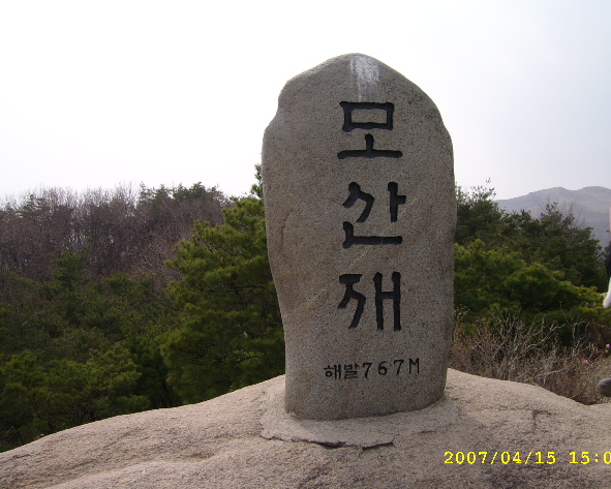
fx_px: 669
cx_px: 324
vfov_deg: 40.1
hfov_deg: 49.0
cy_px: 242
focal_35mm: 37
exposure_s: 1/324
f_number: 5.8
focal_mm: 5.95
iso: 50
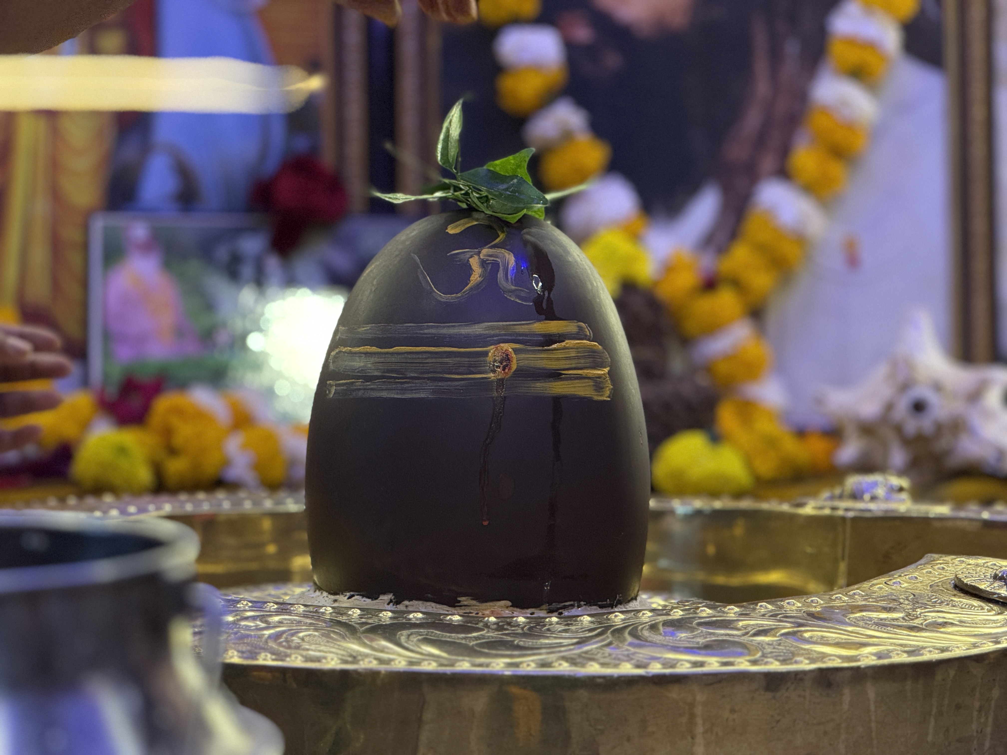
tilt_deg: -4.2
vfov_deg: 12.3
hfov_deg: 16.4
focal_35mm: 120
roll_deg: -0.6
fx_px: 3491
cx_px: 504
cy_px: 378
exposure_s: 1/100
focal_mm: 15.66
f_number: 2.8
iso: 500
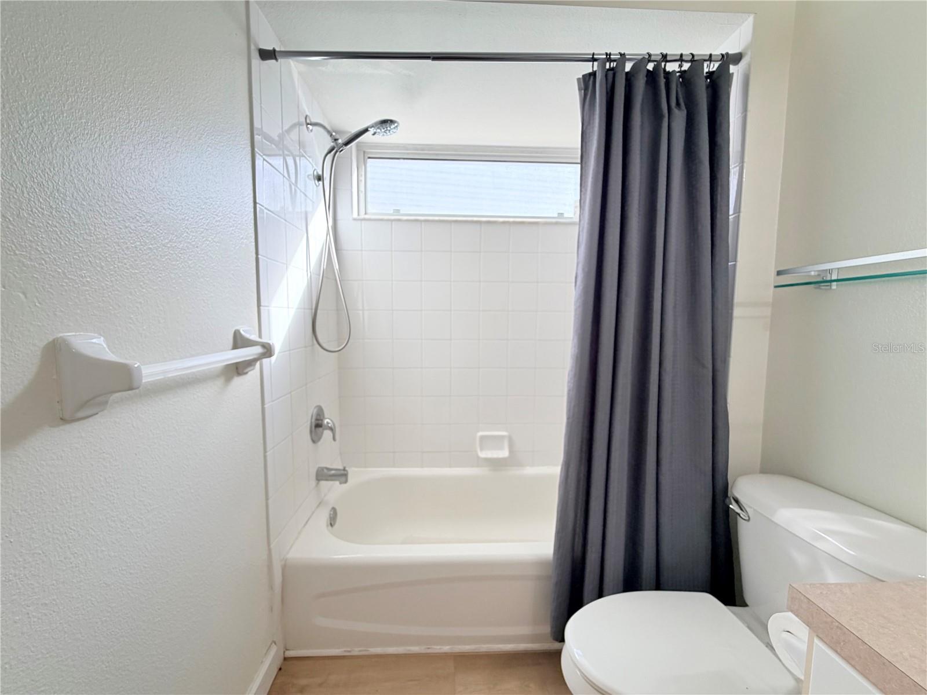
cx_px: 464
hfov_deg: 102.1
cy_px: 348
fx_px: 375
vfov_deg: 85.7
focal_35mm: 14
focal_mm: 2.22
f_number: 2.2
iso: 160
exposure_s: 1/120
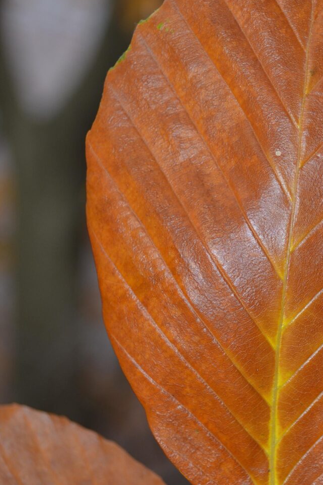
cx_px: 296
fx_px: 1252
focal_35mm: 93
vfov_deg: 21.9
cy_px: 231
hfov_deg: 14.5
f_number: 4.5
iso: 100
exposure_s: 1/60
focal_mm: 29
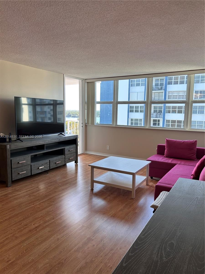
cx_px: 102
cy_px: 137
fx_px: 205
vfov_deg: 67.3
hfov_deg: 53.1
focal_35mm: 26
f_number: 1.5
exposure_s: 1/170
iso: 40
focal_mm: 5.7
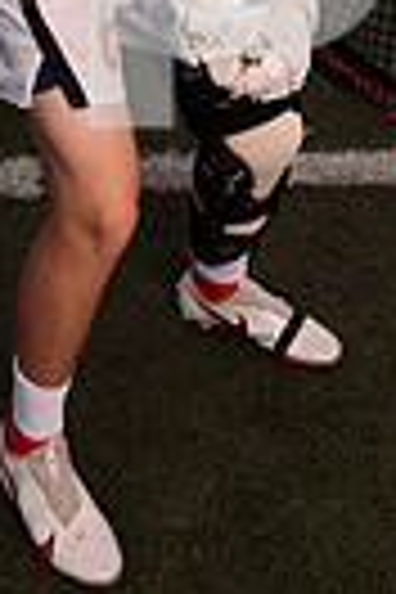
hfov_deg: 16.4
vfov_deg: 20.7
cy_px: -324
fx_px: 1353
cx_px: 45
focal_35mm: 82
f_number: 7.1
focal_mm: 24
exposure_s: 1/250
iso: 50
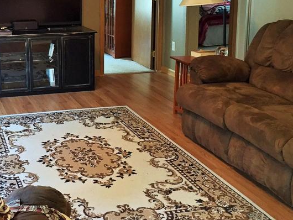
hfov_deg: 33.8
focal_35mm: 56
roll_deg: +0.0
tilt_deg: -11.1
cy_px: 61
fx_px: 474
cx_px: 81
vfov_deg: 25.9
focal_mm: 4.15
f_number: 2.2
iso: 250
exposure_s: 1/30
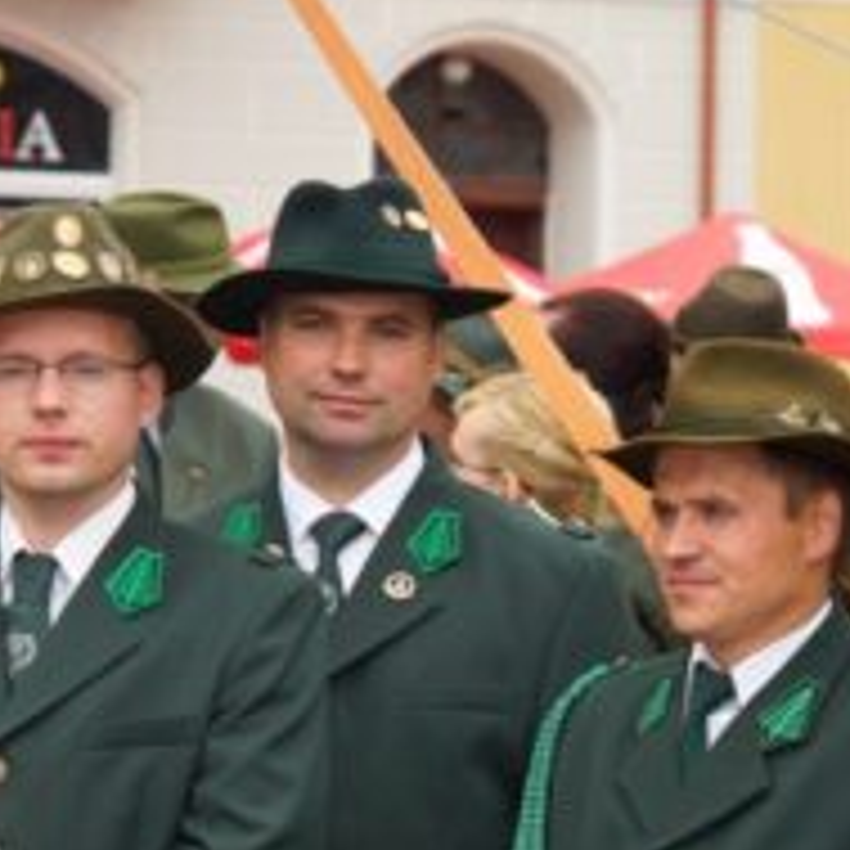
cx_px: 576
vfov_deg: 8.2
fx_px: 5890
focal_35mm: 212
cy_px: 634
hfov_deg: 8.2
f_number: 4.5
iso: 100
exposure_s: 1/160
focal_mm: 70
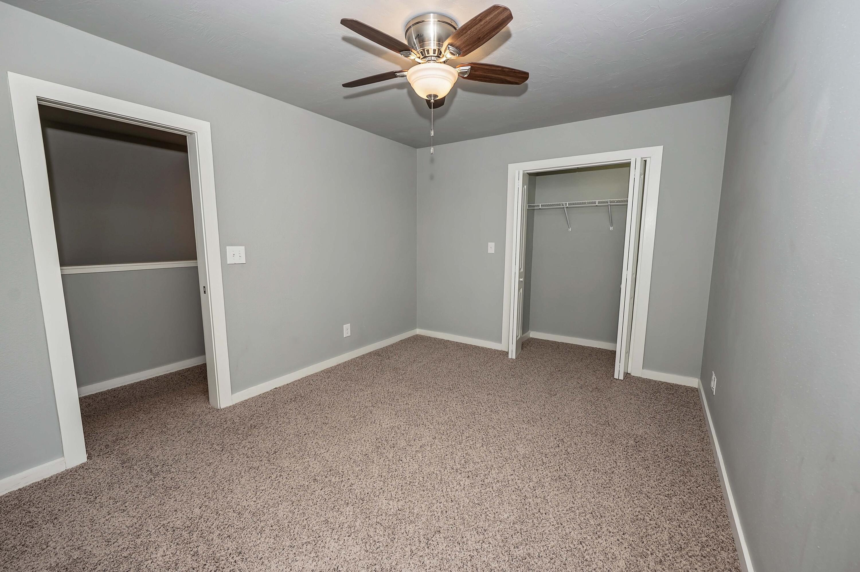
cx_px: 430
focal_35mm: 14
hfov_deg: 102.3
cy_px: 286
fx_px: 346
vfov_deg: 79.1
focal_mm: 14.5
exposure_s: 1/60
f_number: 5
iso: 200
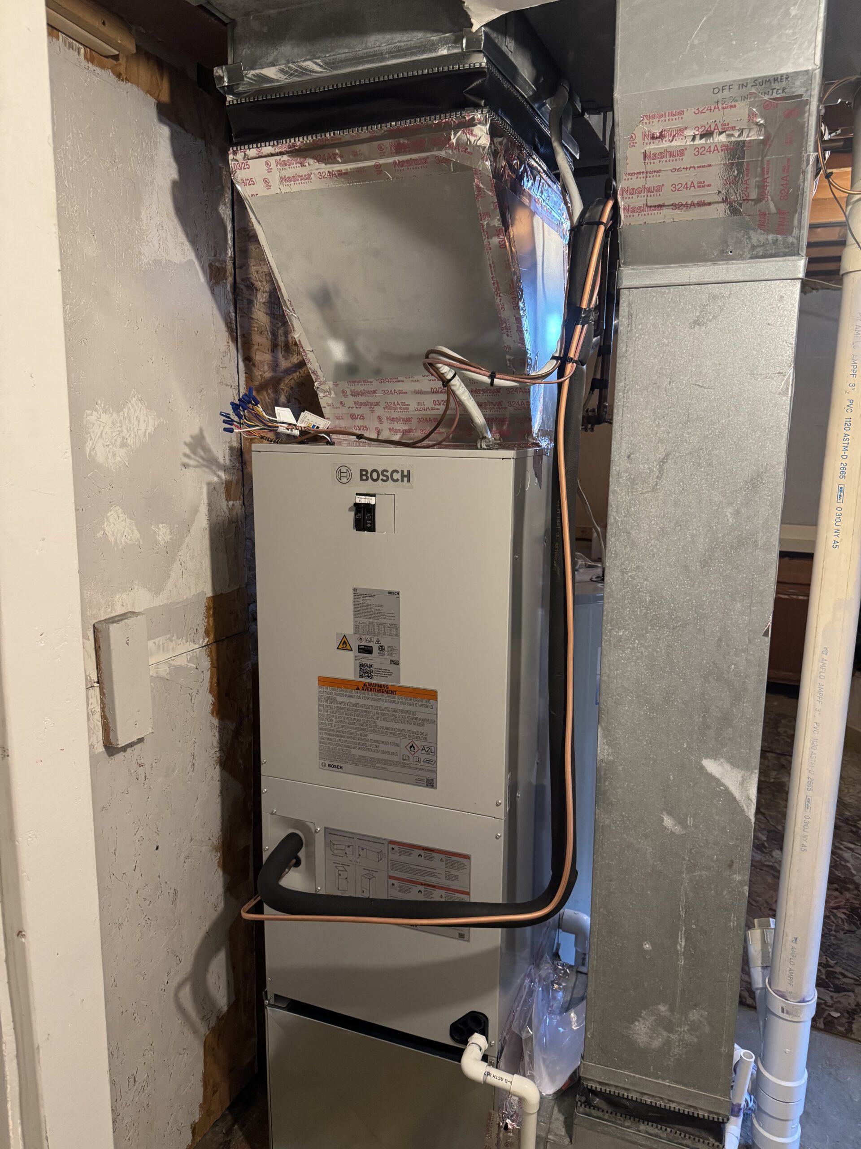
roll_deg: -0.8
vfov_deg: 71.6
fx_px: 796
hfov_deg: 56.8
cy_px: 574
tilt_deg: -11.1
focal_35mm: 24
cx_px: 430
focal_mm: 6.76
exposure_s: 1/60
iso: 500
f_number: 1.78
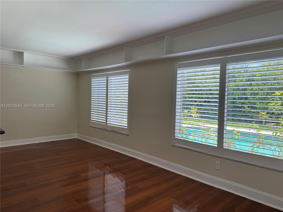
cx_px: 142
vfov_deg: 56.8
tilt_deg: -2.8
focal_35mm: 24
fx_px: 196
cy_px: 106
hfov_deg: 71.6
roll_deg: -1.4
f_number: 1.78
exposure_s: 1/182
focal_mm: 6.76
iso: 64
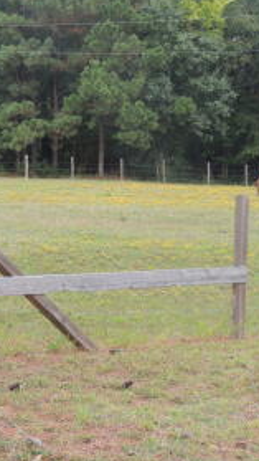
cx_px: 3
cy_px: 226
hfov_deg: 10.3
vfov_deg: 18.3
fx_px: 1428
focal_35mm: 117
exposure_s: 1/100
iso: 100
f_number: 3.9
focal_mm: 13.3
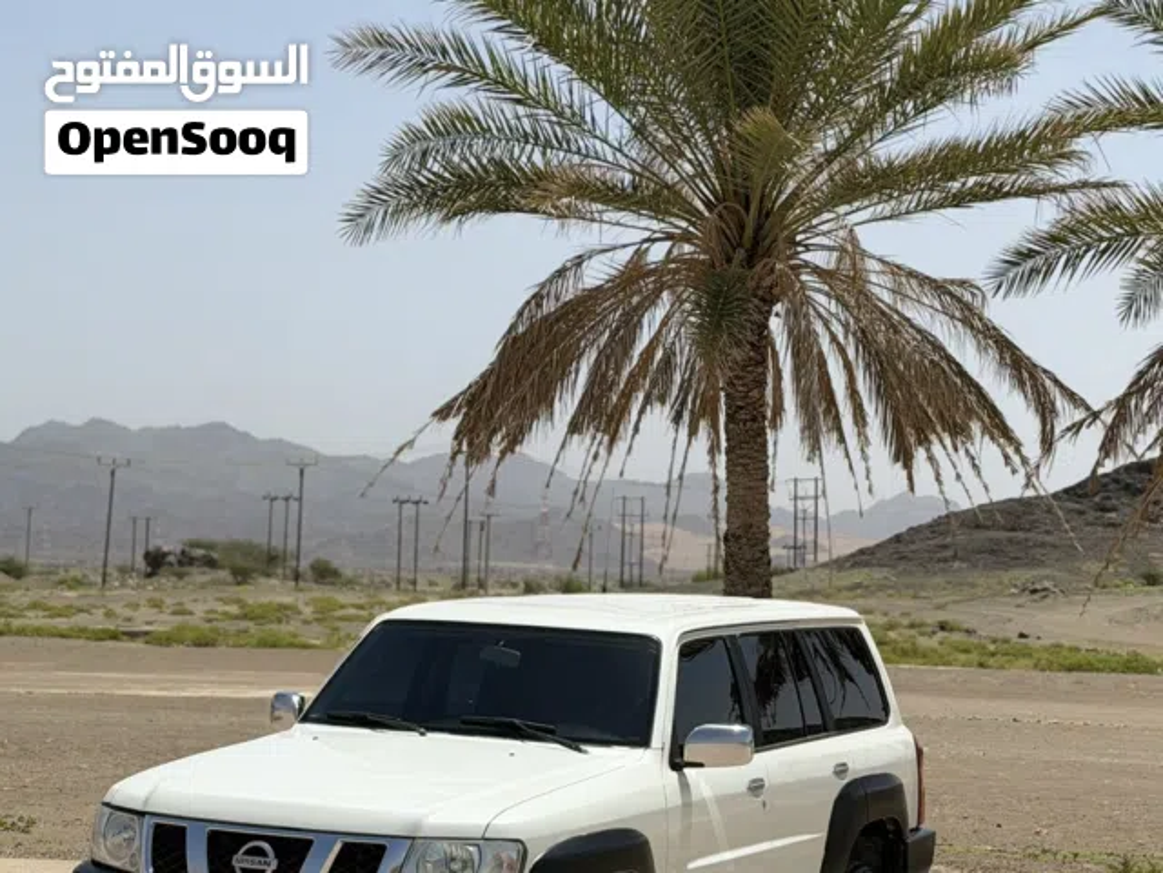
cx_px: 582
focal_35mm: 48
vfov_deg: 30.3
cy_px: 436
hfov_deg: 39.7
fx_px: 1613
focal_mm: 6.76
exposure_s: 1/7874
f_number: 1.78
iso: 64
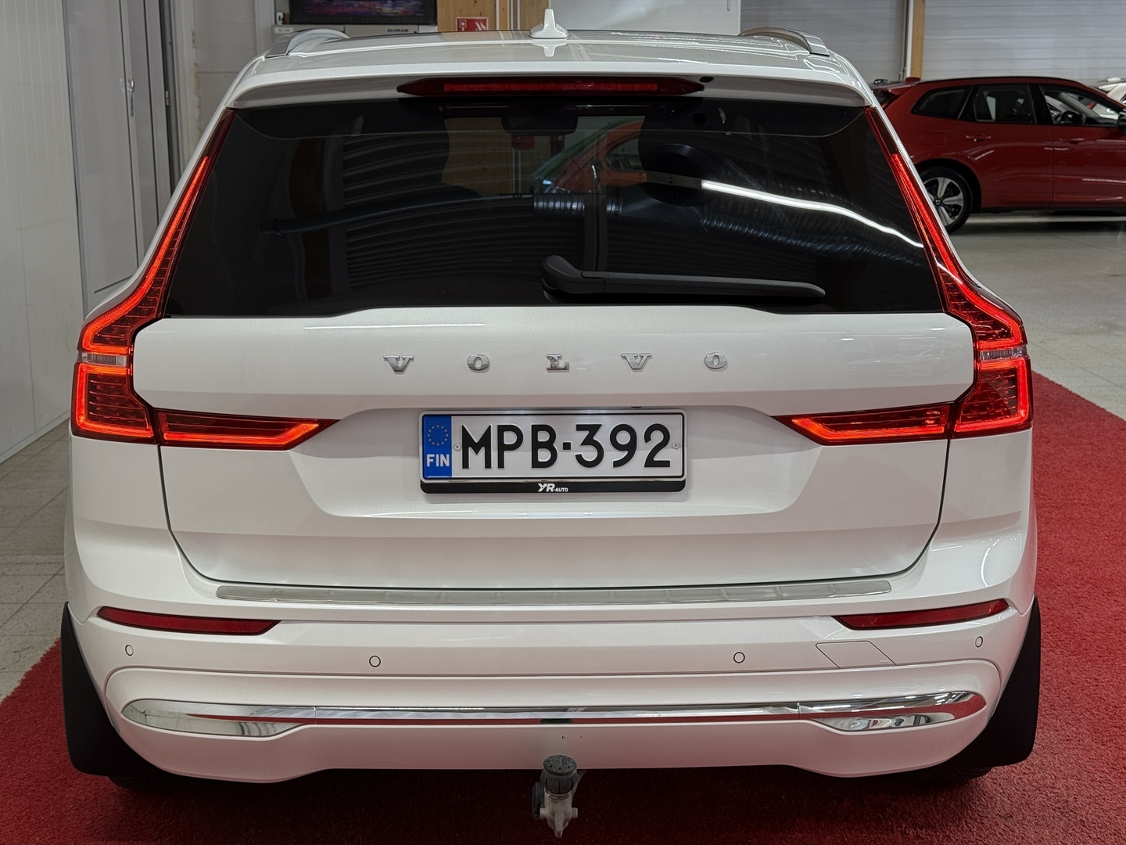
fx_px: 1561
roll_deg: +0.8
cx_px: 563
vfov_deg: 30.3
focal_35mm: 48
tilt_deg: -10.7
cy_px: 422
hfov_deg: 39.7
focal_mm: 6.76
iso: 80
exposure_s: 1/121
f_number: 1.78
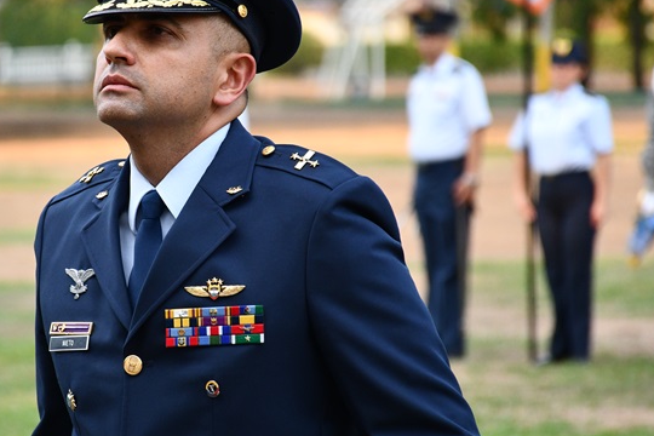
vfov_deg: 3.9
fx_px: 6358
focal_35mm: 350
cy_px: 197
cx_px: 190
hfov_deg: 5.9
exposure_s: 1/250
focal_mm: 140
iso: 1100
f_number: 5.6
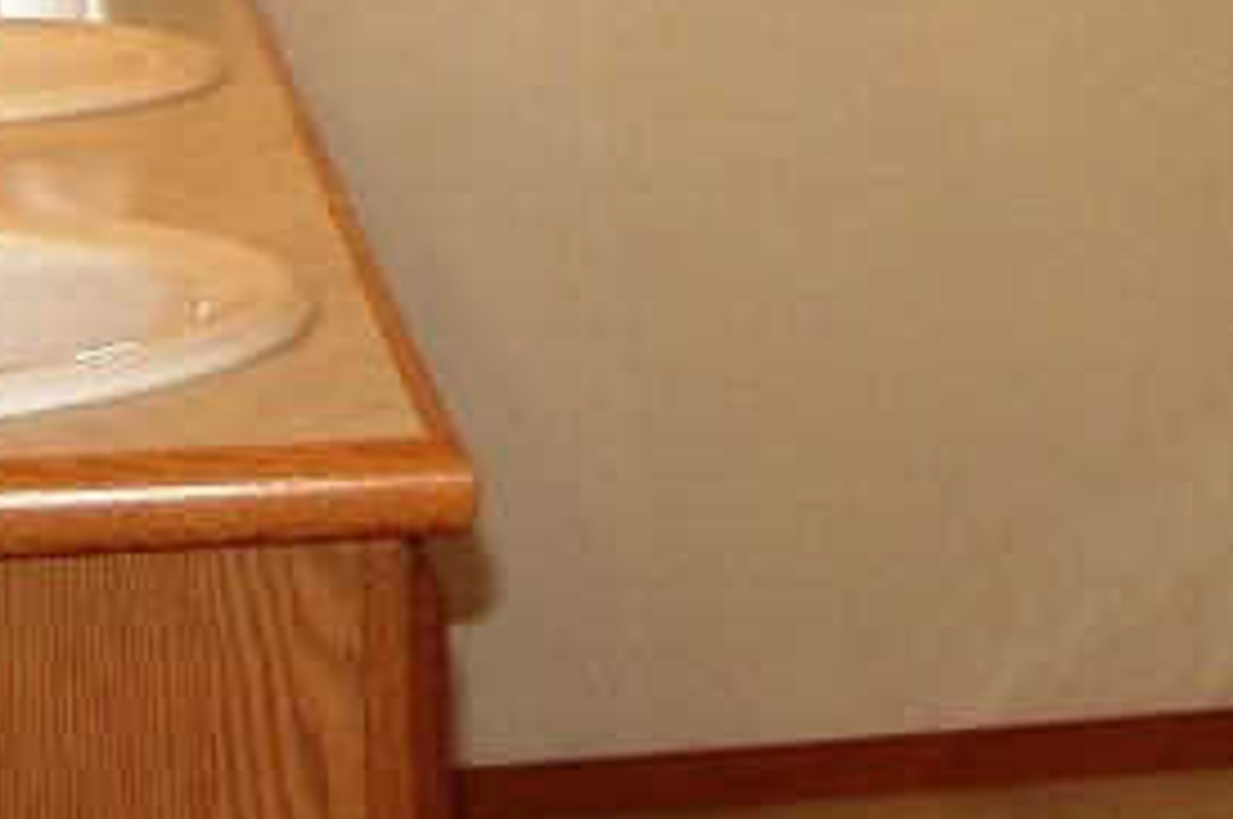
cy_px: -130
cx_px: 1264
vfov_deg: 12.3
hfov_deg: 18.2
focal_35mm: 109
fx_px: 3729
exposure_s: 1/30
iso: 50
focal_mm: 7.4
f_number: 2.2
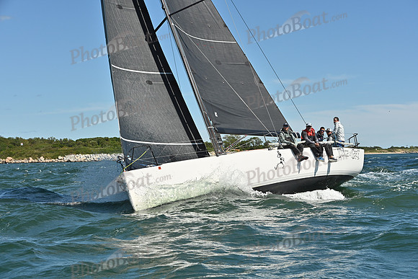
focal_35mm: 70
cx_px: 209
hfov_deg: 28.8
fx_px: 813
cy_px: 140
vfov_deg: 19.5
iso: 320
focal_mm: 70
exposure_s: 1/1600
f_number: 9
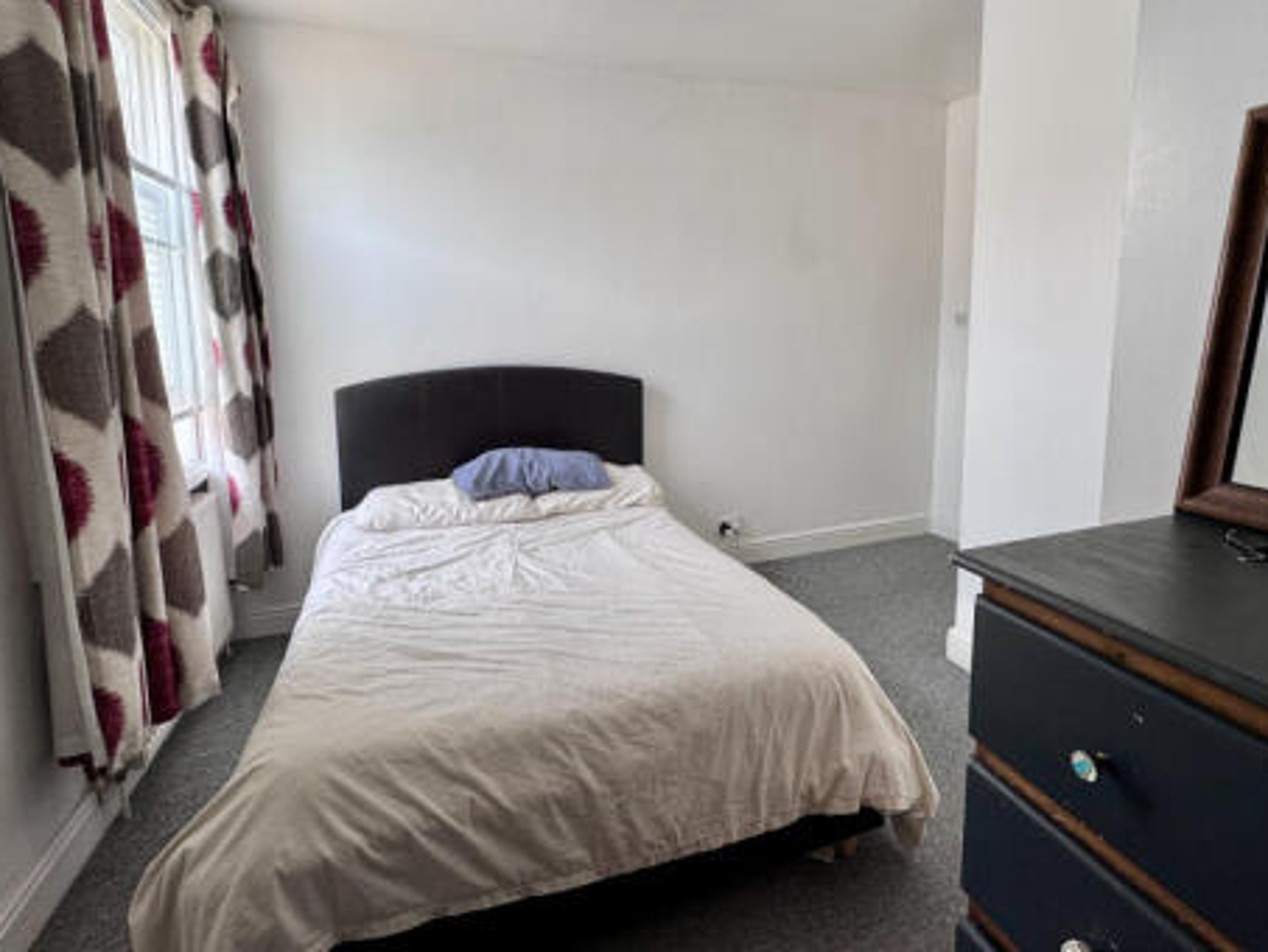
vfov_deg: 71.1
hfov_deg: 87.7
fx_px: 660
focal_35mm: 18
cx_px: 665
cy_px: 399
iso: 64
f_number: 2.2
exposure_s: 1/99
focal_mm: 2.22
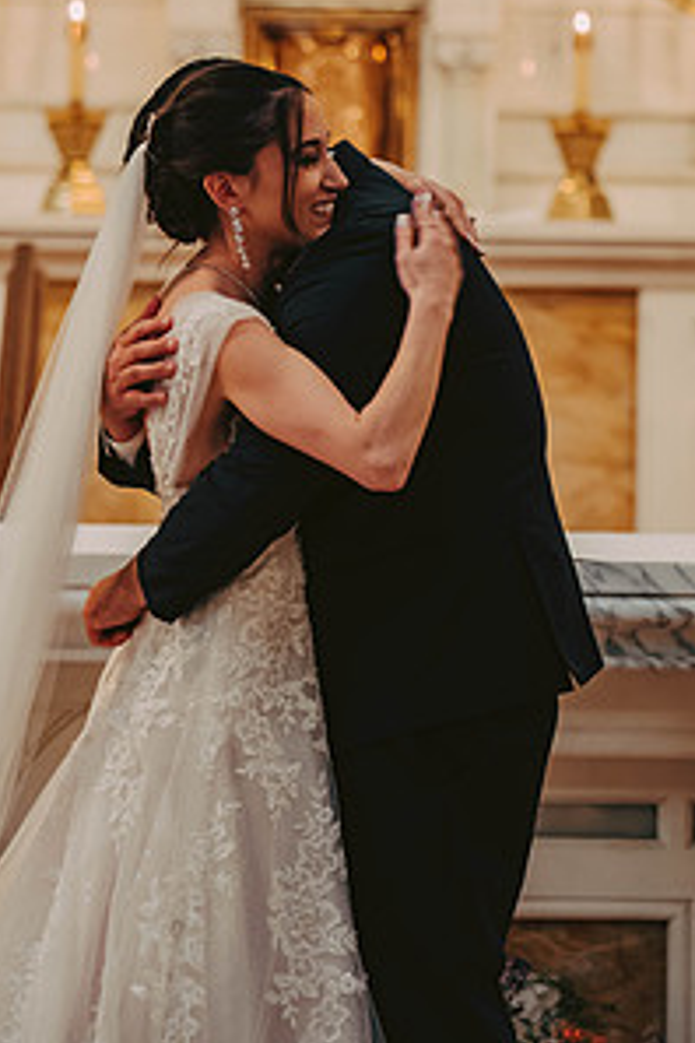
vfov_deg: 11.7
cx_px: 267
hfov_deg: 7.8
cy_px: 348
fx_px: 5096
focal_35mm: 176
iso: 1600
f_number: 2.8
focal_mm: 116
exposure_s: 1/80
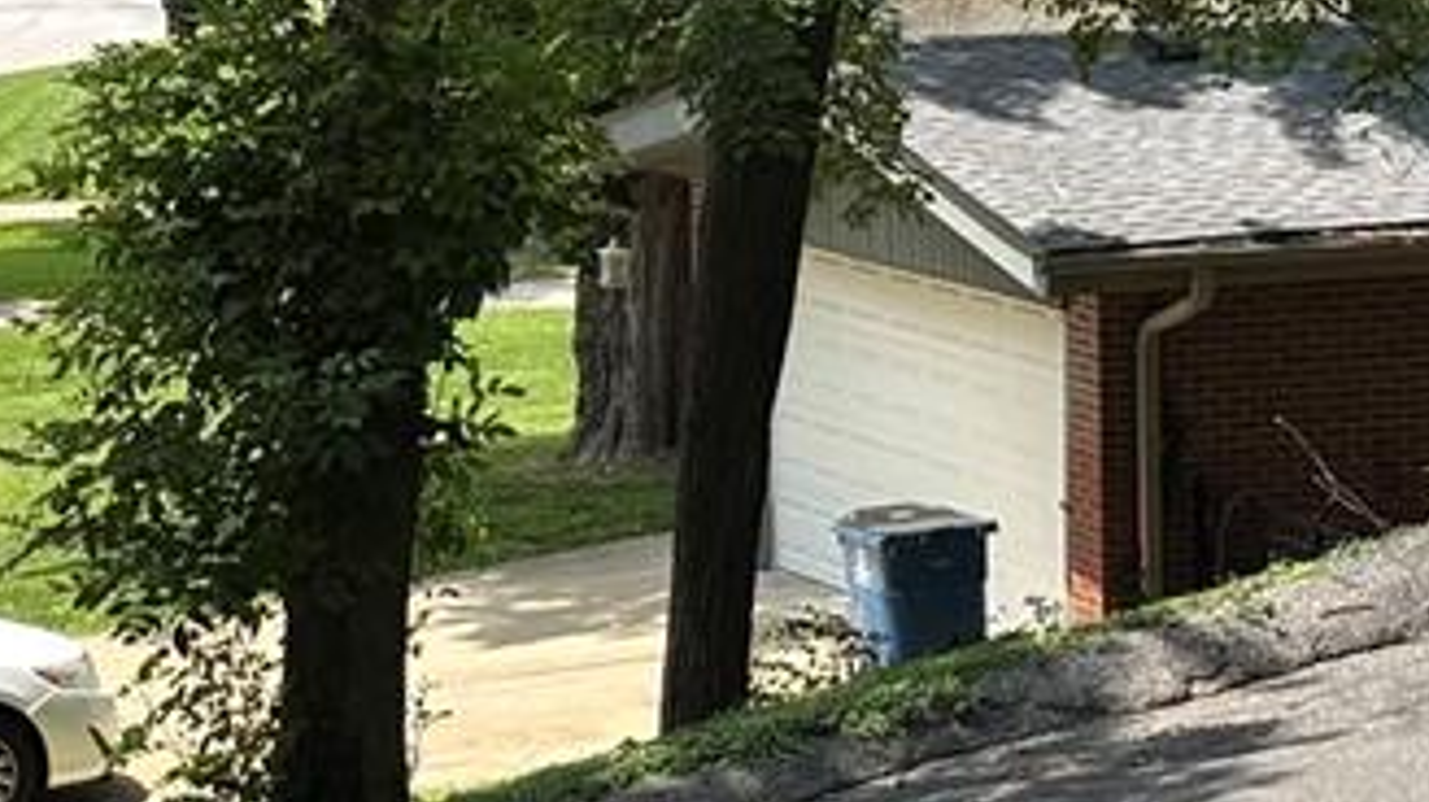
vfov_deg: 6.8
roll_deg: +1.5
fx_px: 6702
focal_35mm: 177
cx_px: 396
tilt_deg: -3.6
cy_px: 39
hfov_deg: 12.1
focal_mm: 5.96
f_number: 1.6
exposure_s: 1/1080
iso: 32
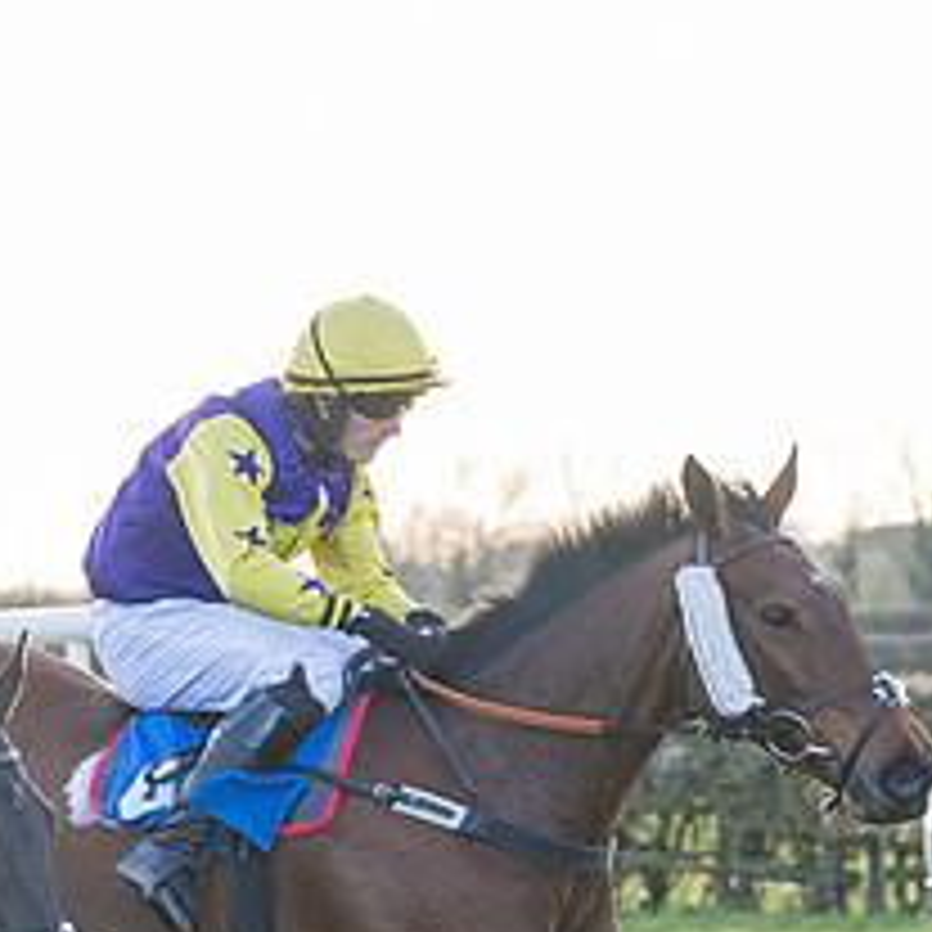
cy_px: 929
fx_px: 9169
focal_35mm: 301
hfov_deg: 5.8
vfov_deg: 5.8
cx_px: -75
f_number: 4
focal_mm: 70
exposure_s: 1/1000
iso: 800
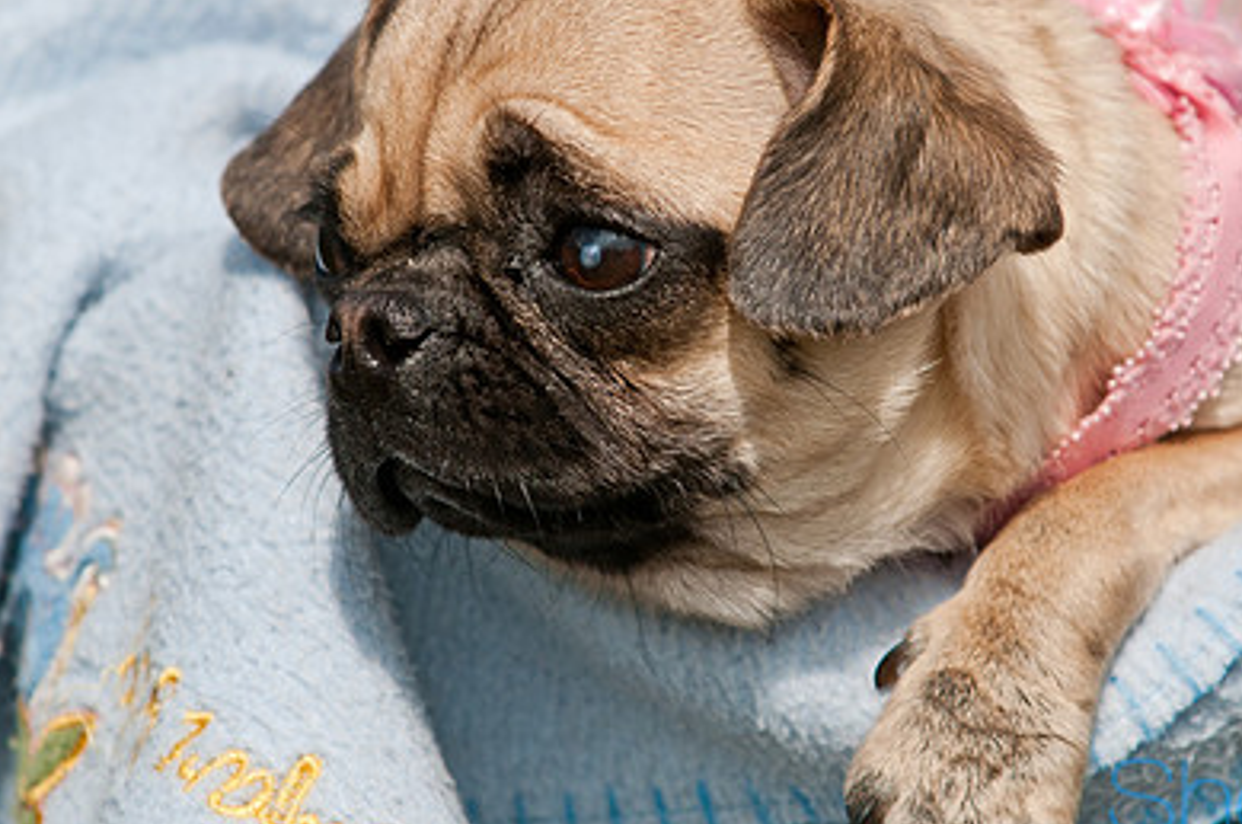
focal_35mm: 447
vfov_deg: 3.1
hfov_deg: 4.6
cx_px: 693
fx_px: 15396
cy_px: 347
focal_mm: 200
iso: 200
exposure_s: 1/1600
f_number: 5
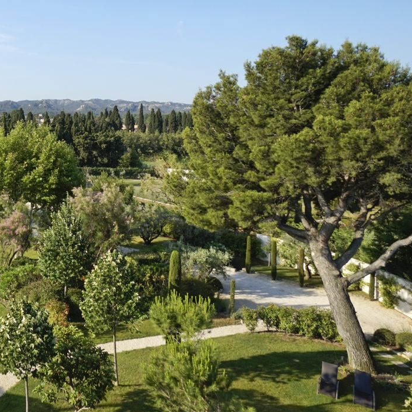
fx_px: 471
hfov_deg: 40.0
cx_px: -21
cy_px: 135
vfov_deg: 46.4
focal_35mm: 35
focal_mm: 12
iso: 100
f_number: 8
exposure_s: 1/200
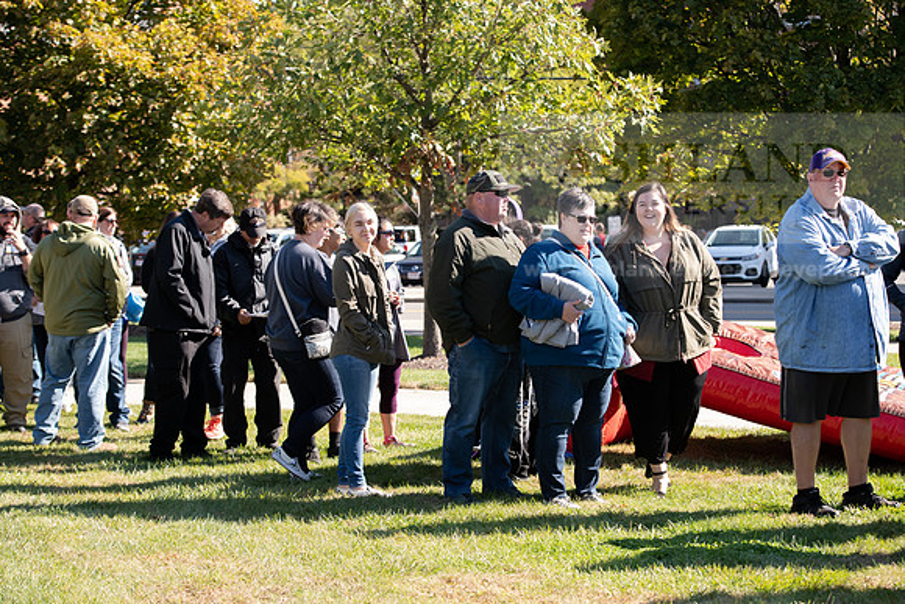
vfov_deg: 17.1
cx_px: 452
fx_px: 2011
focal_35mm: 80
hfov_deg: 25.4
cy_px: 302
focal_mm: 80
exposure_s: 1/640
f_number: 5.6
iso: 640
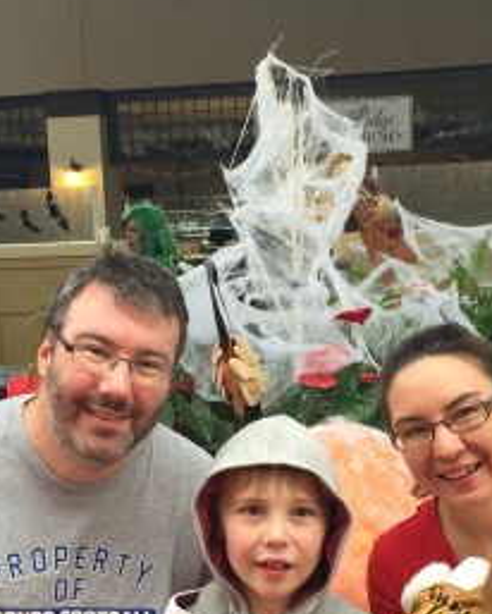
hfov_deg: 23.2
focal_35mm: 66
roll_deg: +0.3
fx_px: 1200
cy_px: 461
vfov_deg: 28.3
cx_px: 239
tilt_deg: -11.1
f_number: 2.2
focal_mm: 4.15
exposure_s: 1/30
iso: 40
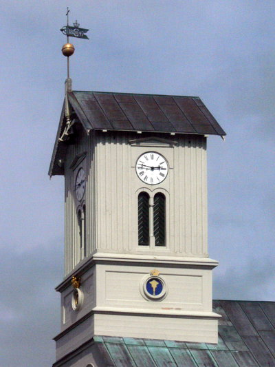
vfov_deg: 14.3
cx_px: 138
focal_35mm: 138
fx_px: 1461
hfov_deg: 10.8
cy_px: 184
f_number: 11
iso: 400
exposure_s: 1/1600
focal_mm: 29.3
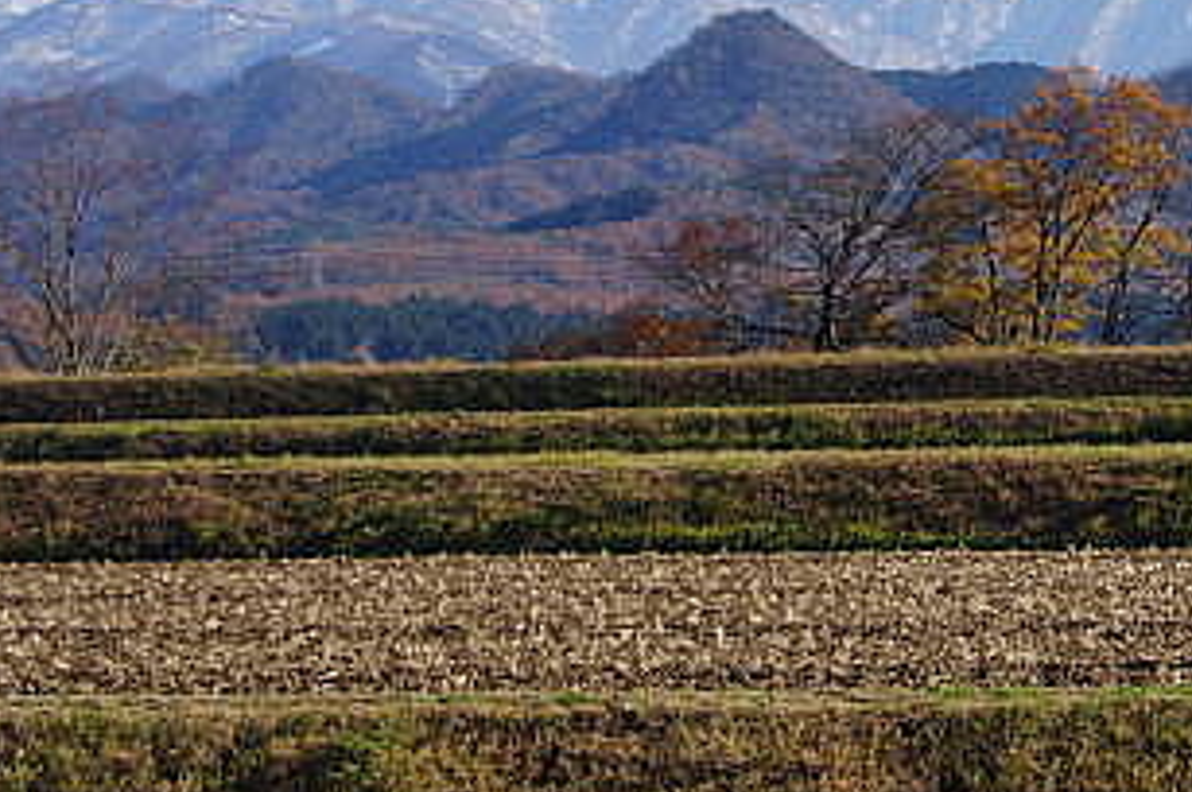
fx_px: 4531
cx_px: 1153
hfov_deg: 14.8
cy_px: 39
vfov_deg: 9.9
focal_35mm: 137
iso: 100
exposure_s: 1/160
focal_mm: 40
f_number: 7.1
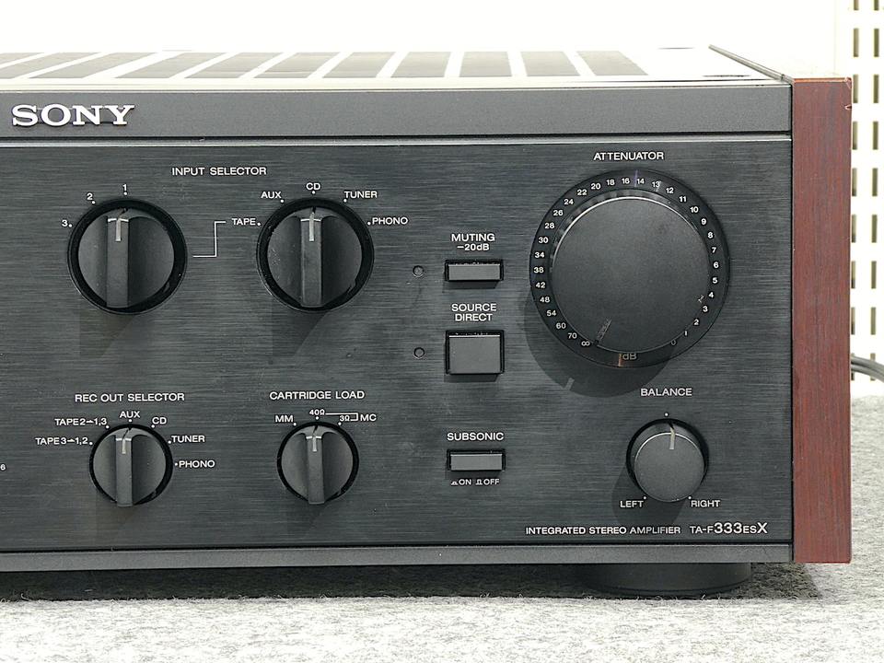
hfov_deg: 14.6
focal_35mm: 135
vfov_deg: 11.0
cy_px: 332
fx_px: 3448
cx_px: 442
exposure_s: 3.2
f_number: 8
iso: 100
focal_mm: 24.2
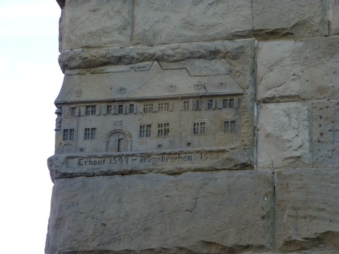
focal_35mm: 137
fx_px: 1342
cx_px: 170
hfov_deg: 14.4
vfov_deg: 10.8
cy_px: 127
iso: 100
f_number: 5.4
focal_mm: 24.4
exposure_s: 1/80
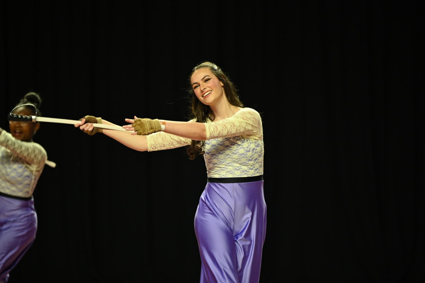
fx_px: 2525
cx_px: 209
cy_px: 147
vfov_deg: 6.4
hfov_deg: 9.6
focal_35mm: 214
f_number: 2.8
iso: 1600
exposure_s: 1/1000
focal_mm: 200
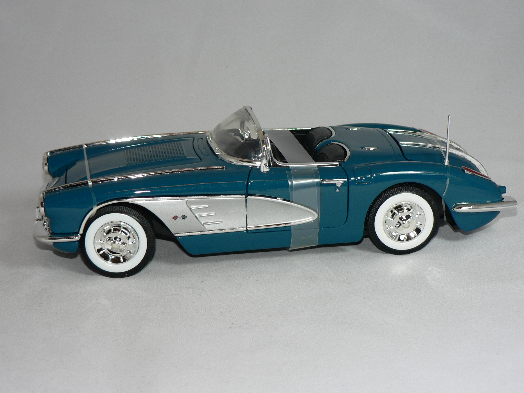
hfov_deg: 24.4
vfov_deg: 18.4
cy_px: 196
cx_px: 262
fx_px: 1211
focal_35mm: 80
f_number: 3.2
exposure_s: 1/60
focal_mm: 13.4
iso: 80
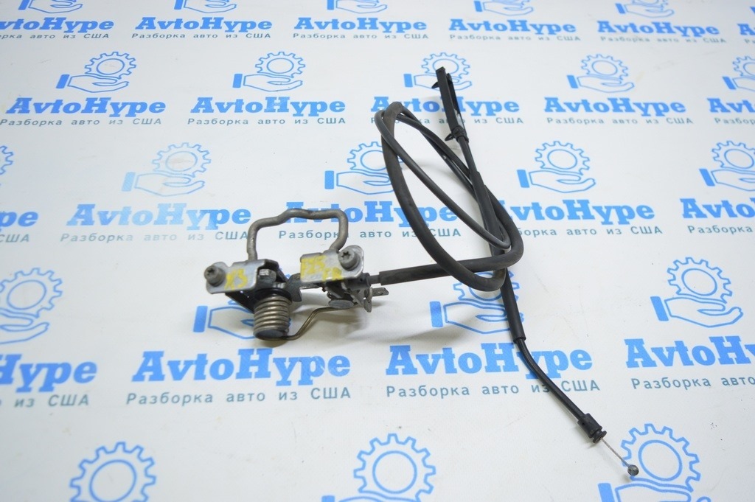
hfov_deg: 59.5
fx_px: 660
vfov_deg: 41.6
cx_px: 378
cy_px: 251
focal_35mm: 32
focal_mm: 21
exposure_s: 1/50
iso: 400
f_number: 3.8
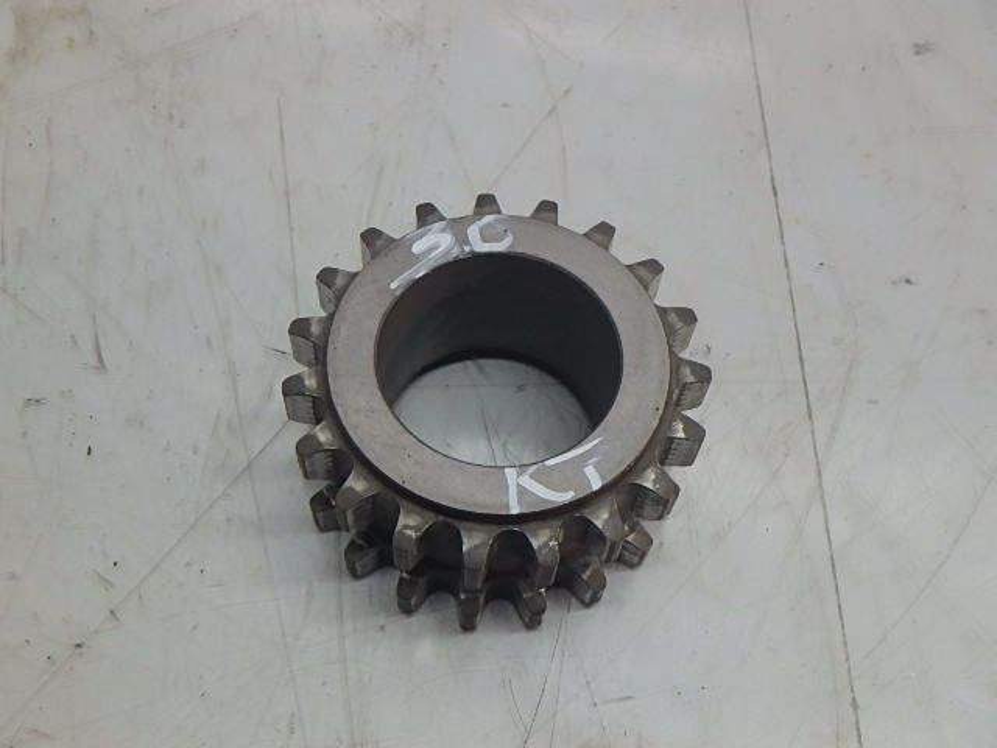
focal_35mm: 39
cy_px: 374
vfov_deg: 36.8
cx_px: 498
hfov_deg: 47.9
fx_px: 1123
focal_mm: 6.9
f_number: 5.1
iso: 320
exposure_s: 1/40
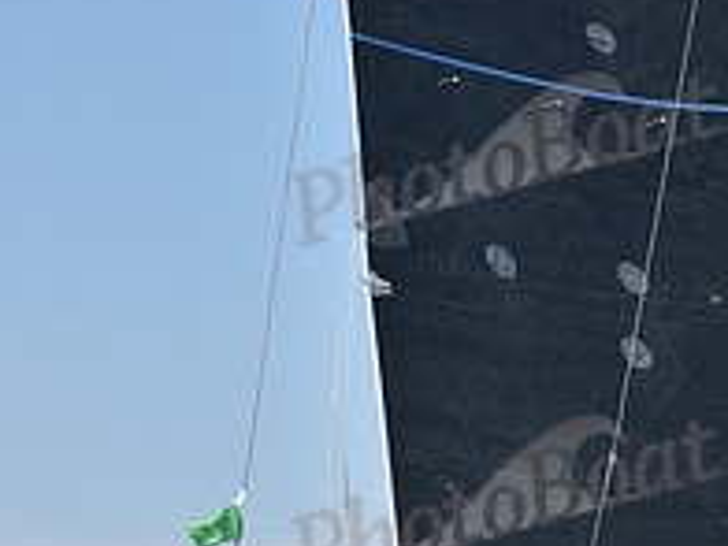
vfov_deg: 7.4
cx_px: 1010
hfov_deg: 9.7
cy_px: 633
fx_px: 4185
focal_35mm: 199
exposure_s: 1/1250
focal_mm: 70
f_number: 6.3
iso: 250
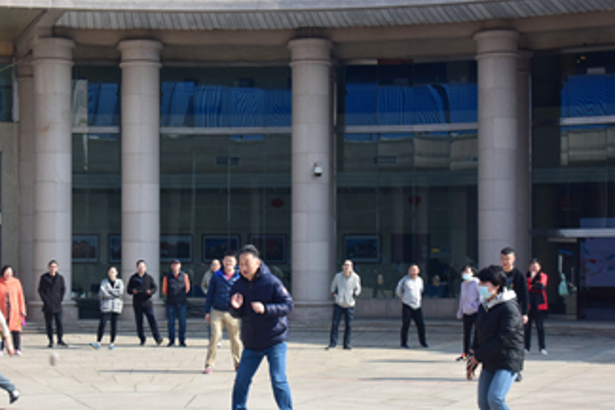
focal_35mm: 71
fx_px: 1213
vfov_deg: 19.1
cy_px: 263
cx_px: 222
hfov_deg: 28.3
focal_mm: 46
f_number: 16
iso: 1000
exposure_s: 1/250
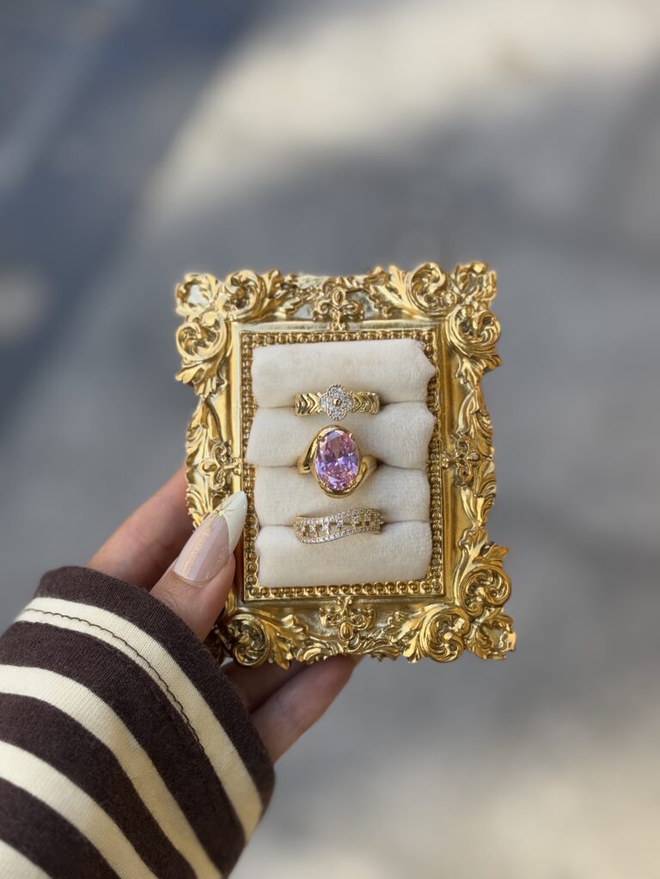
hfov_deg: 28.0
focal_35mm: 52
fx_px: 1322
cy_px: 440
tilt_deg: -60.4
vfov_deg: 36.8
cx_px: 330
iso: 32
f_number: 1.6
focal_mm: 5.96
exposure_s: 1/247
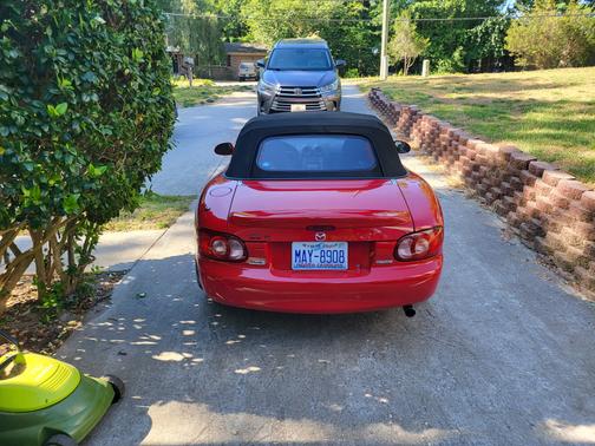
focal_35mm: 24
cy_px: 223
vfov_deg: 56.8
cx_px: 298
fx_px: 413
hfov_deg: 71.6
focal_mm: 5
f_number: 1.8
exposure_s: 1/221
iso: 40
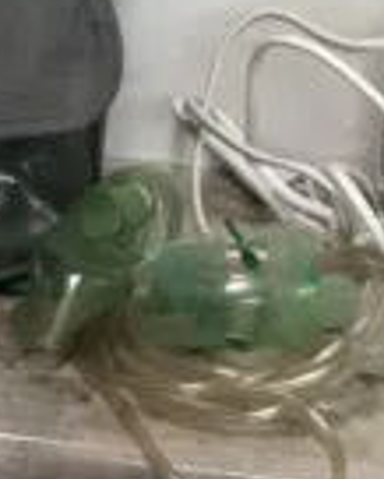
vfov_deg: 11.7
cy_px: 289
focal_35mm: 164
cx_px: 190
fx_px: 2327
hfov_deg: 9.4
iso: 320
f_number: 2.8
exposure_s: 1/50
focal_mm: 6.6
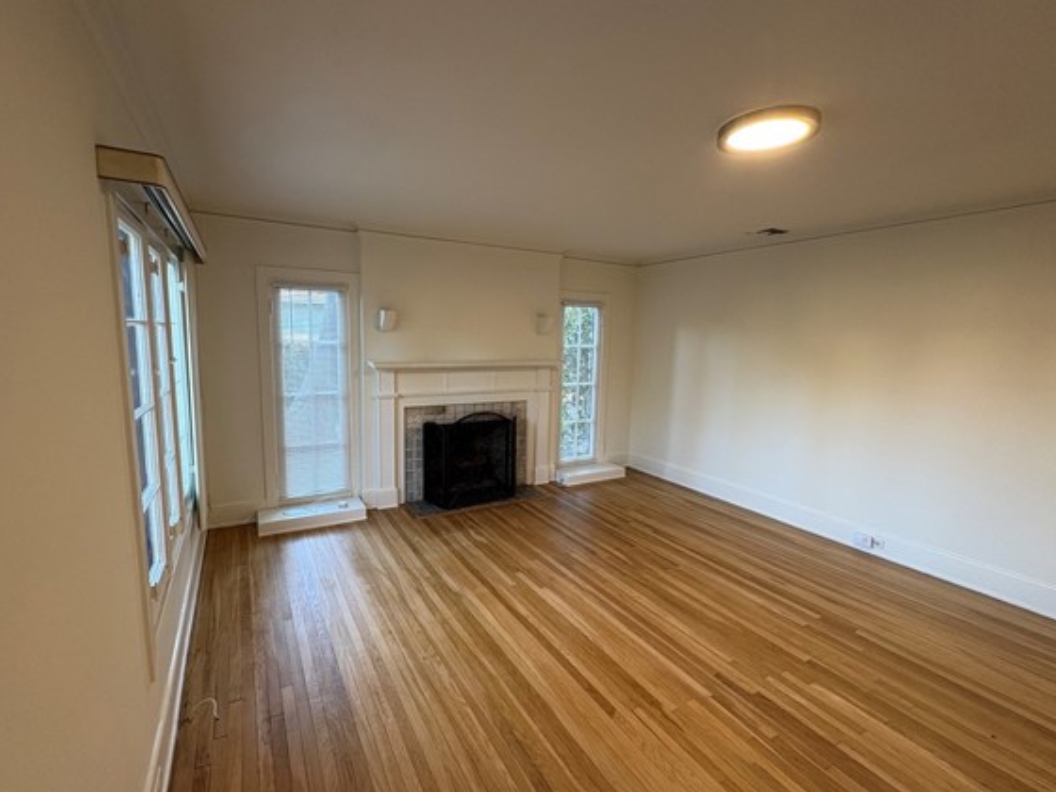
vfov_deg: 78.1
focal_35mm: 16
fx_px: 488
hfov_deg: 94.5
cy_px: 398
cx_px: 511
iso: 160
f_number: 2.2
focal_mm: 2.22
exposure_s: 1/60
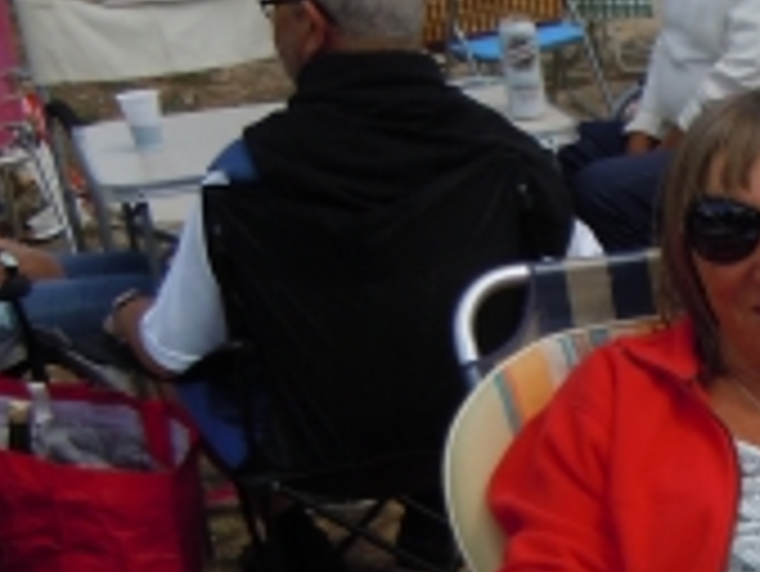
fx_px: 1868
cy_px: 761
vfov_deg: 16.4
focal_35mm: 85
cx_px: 1016
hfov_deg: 20.7
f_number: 7
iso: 100
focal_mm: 5.4
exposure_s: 1/250
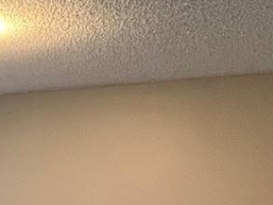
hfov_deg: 23.9
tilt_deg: -12.0
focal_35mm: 72
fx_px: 568
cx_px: -78
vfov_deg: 17.7
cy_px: 333
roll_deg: -2.3
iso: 320
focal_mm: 1.57
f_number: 1.8
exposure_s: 1/60
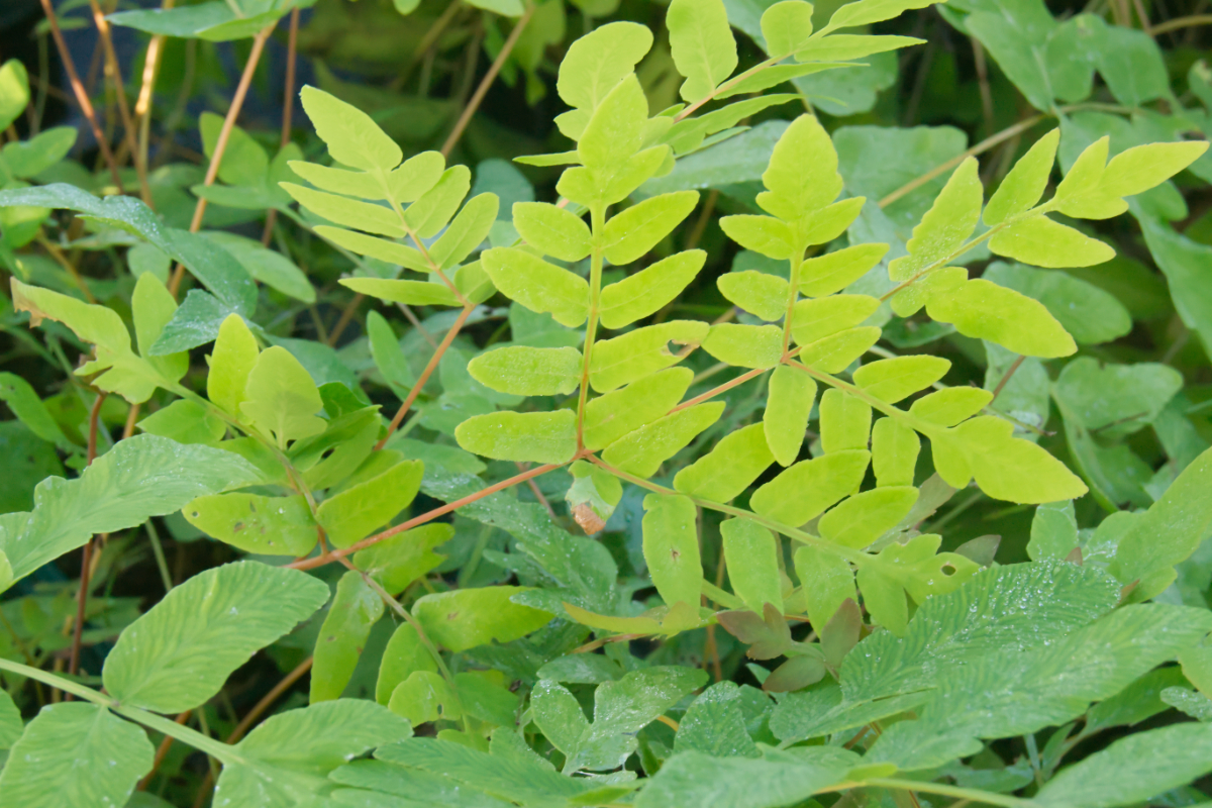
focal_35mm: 82
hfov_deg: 24.6
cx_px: 606
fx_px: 2777
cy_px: 404
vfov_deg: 16.6
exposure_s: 1/80
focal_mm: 55
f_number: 16
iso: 3200
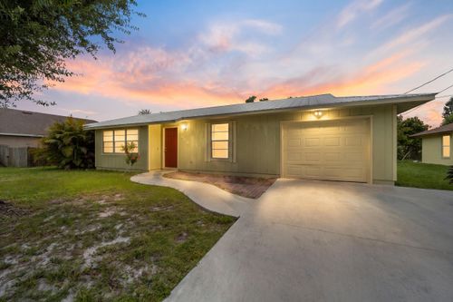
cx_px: 226
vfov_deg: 81.2
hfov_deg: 104.3
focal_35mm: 14
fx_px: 176
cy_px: 151
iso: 250
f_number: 9
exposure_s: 1/800
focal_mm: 14
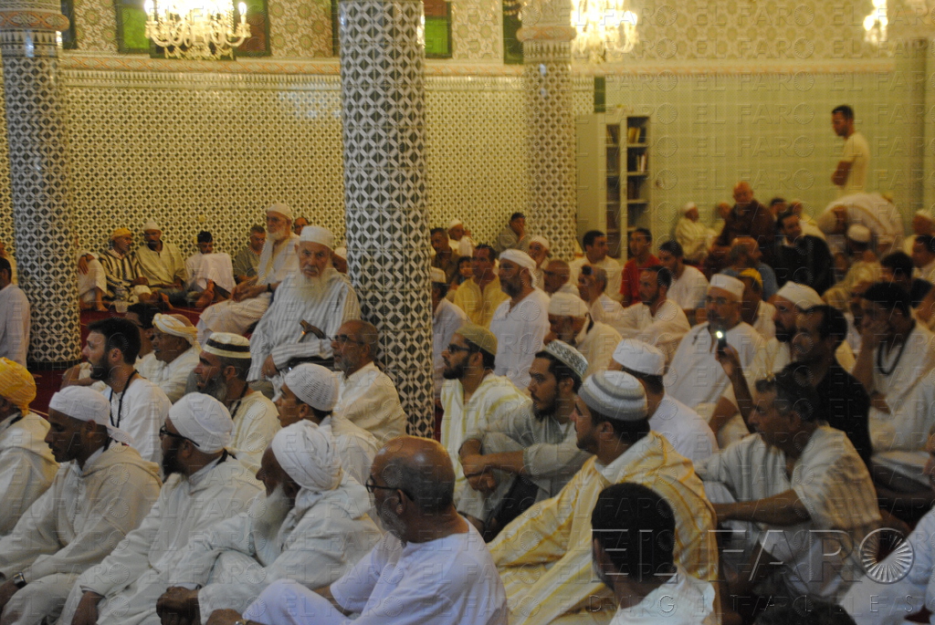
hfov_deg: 31.9
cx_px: 468
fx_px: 1638
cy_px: 312
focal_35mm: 63
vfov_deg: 21.6
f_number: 4.5
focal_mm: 42
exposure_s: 1/30
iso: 800
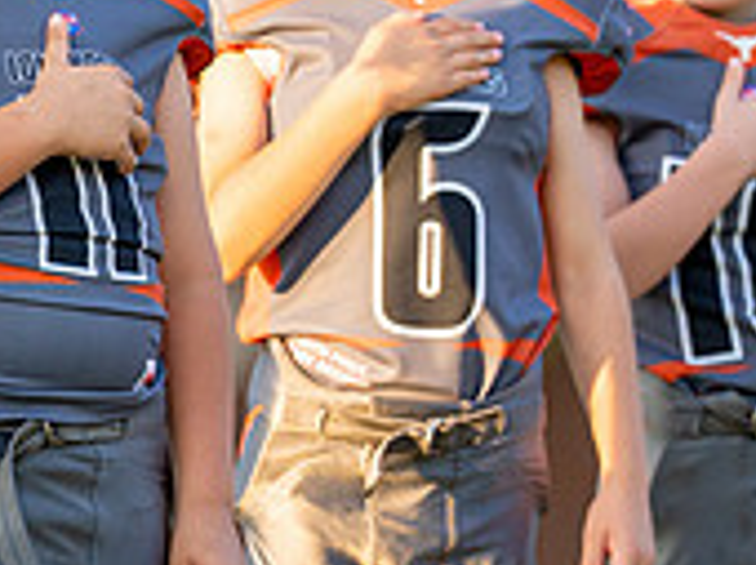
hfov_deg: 2.7
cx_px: 74
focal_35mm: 725
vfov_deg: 2.0
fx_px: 15811
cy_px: 262
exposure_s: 1/1600
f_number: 2.8
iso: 400
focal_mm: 200
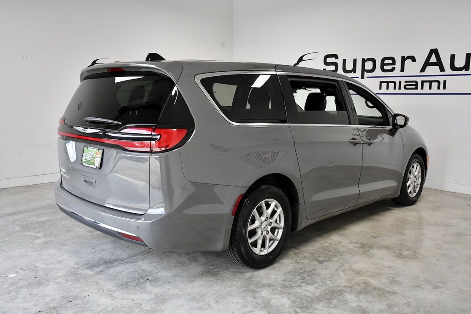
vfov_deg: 38.9
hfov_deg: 55.8
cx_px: 236
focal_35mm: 34
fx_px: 445
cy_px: 157
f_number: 5
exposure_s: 1/1000
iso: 2500
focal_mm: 23
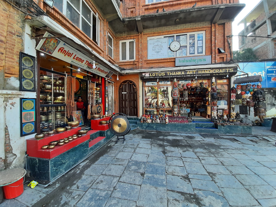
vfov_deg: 89.9
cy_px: 104
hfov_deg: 106.2
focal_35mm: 13
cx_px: 138
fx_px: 104
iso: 40
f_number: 2.2
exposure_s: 1/123
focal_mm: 1.42
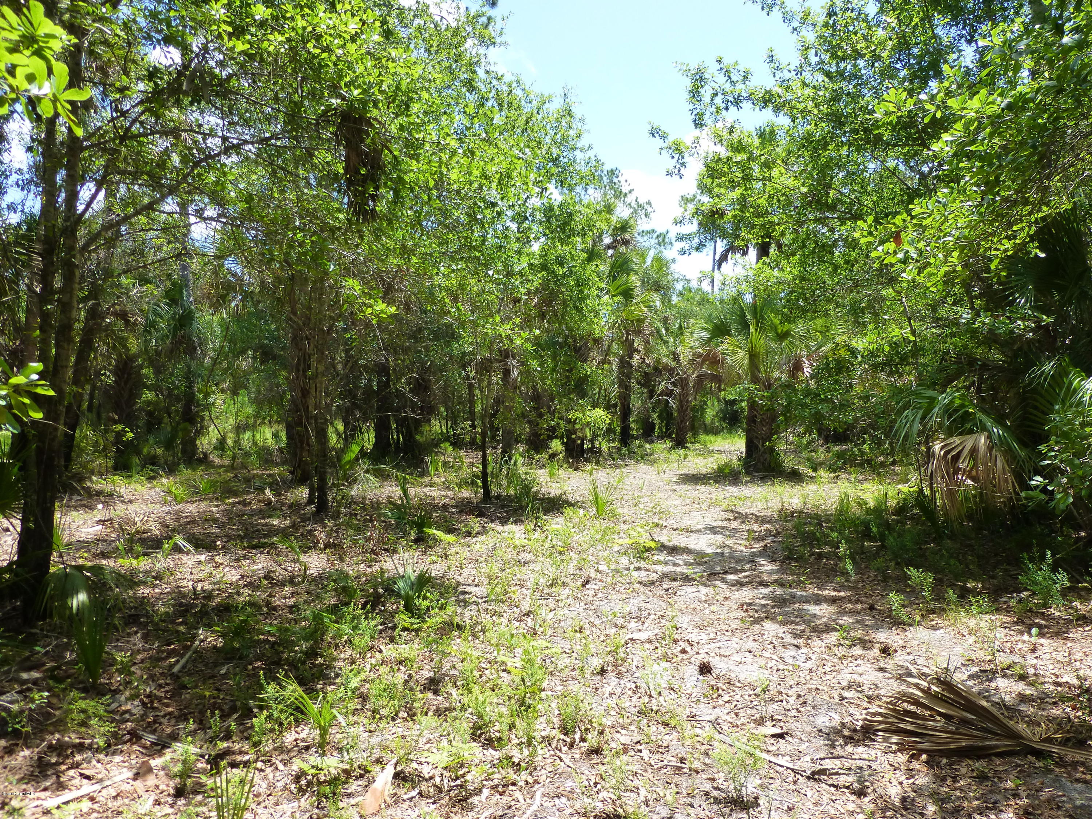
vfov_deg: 56.8
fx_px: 757
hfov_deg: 71.6
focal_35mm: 24
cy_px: 410
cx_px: 546
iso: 160
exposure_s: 1/320
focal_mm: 4.3
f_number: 4
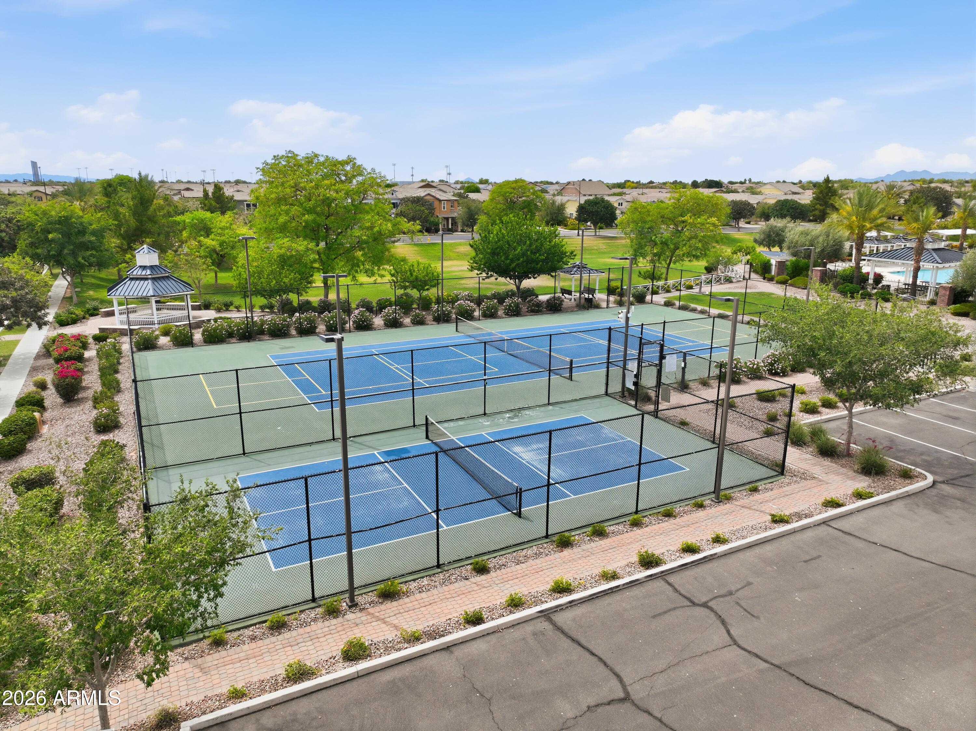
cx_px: 488
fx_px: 676
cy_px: 366
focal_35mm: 24
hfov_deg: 71.6
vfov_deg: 56.8
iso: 120
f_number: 2.8
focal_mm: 12.3
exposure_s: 1/2500
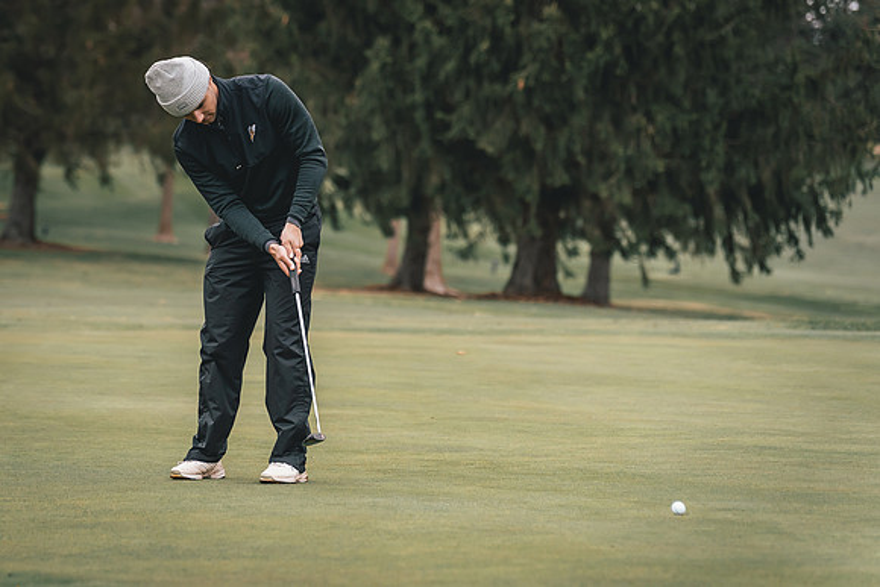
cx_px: 254
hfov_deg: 13.3
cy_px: 252
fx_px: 3766
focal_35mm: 154
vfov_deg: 8.9
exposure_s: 1/3200
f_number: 2.8
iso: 640
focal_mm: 102
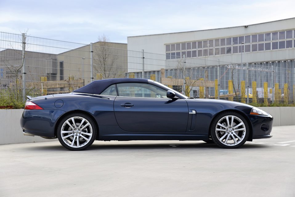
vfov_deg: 21.9
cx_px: 148
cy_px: 98
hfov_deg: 32.4
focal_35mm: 62
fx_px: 508
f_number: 5.6
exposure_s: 1/125
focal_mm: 62
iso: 200
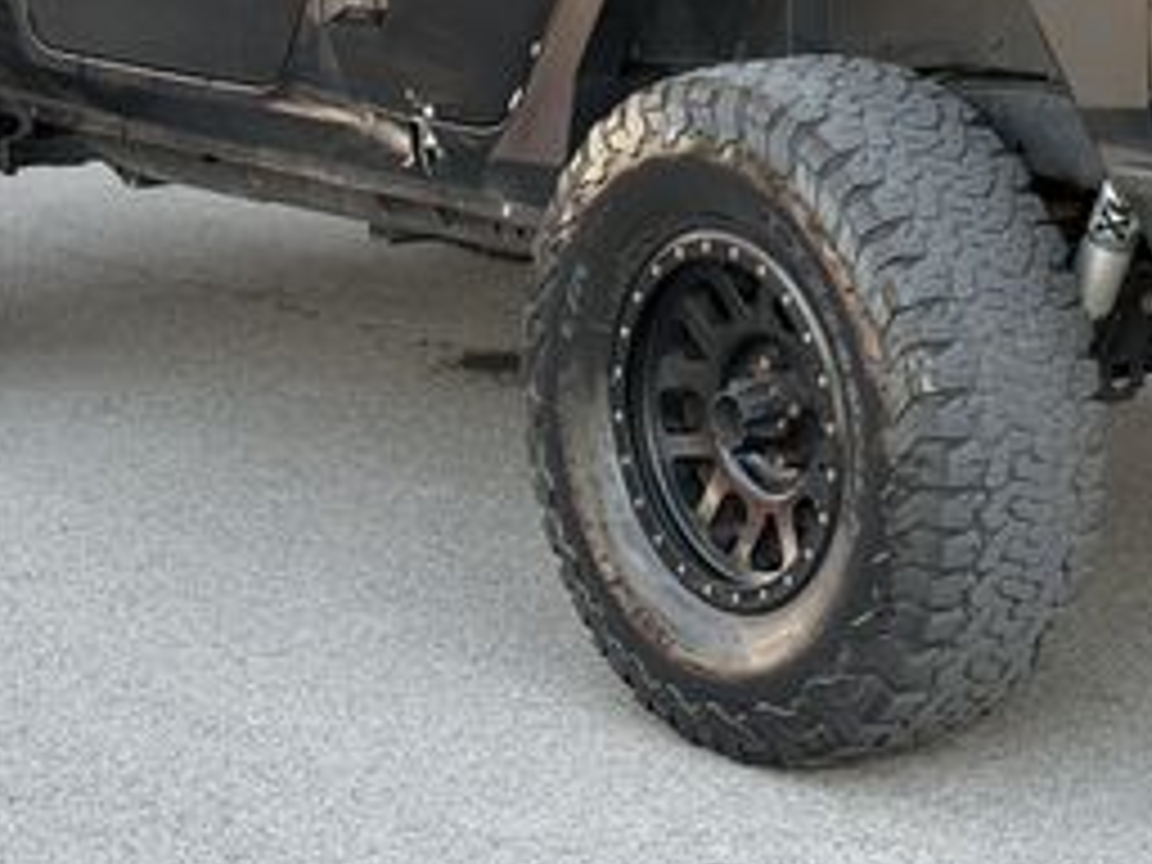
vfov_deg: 12.2
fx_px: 3994
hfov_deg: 16.3
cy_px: -76
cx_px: 896
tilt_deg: -4.8
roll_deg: +0.6
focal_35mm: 120
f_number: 1.78
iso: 80
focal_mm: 6.76
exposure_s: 1/370
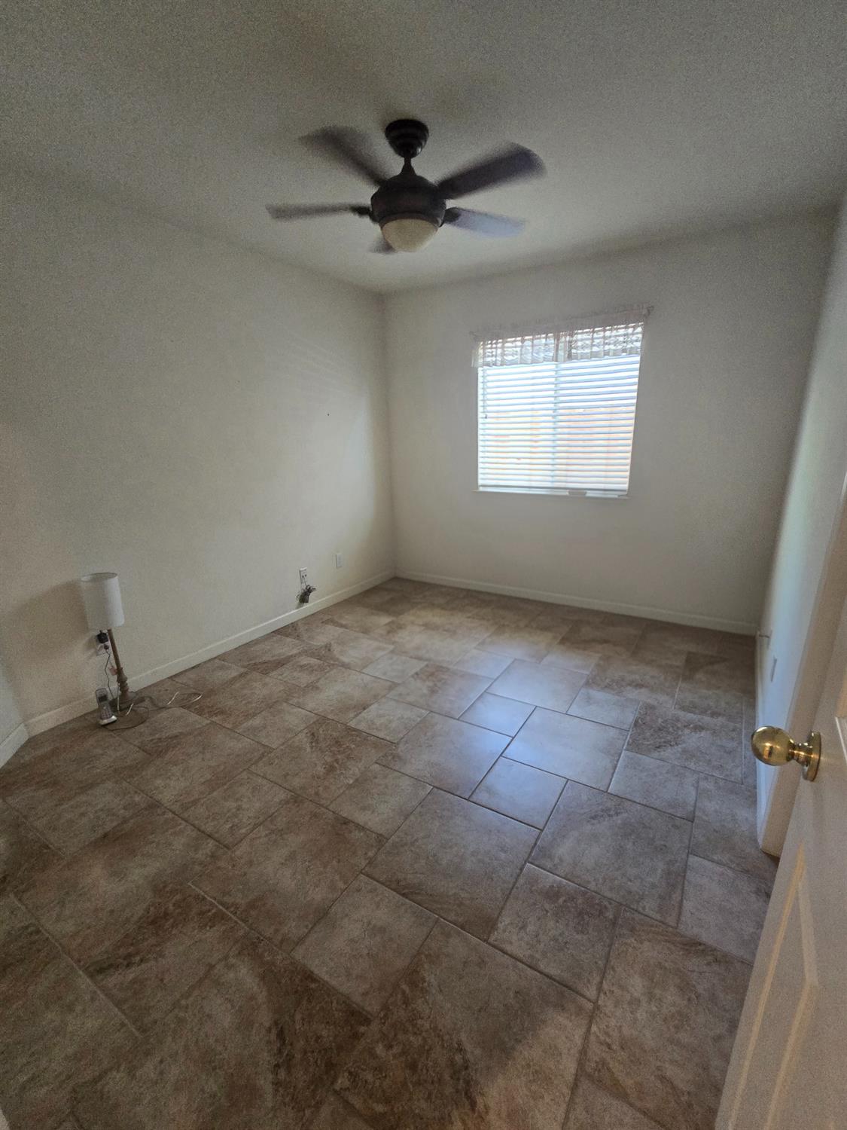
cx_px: 424
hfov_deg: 89.9
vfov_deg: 106.2
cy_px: 565
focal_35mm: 13
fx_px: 424
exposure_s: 1/60.2
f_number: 2.2
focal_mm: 2.2
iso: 500
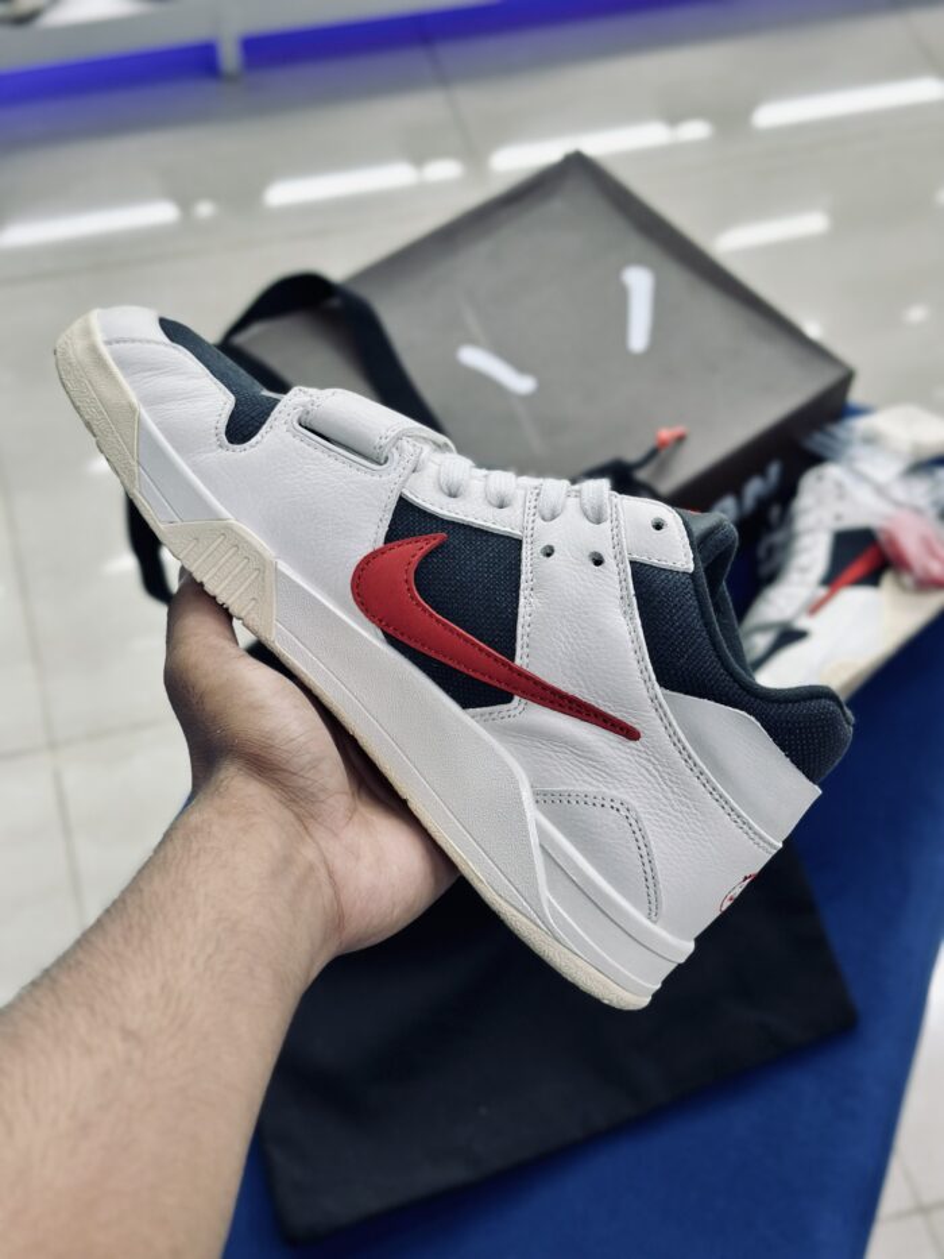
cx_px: 472
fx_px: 1745
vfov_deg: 39.7
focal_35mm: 48
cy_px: 630
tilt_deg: -53.9
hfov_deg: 30.3
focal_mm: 6.86
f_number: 1.78
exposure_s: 1/100
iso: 64
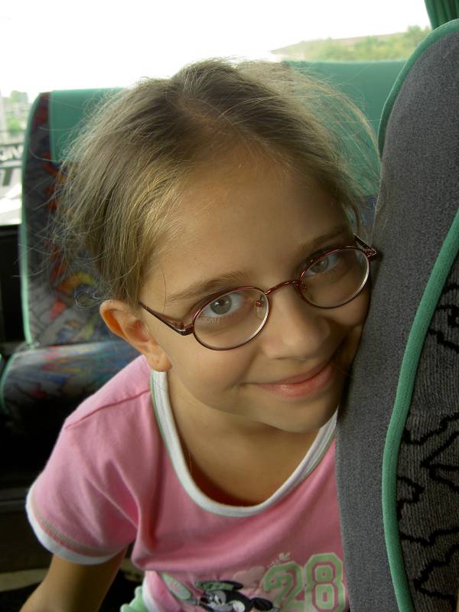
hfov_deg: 36.8
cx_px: 230
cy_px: 306
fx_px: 690
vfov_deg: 47.9
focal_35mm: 39
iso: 100
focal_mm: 8
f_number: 2.8
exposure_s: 1/125
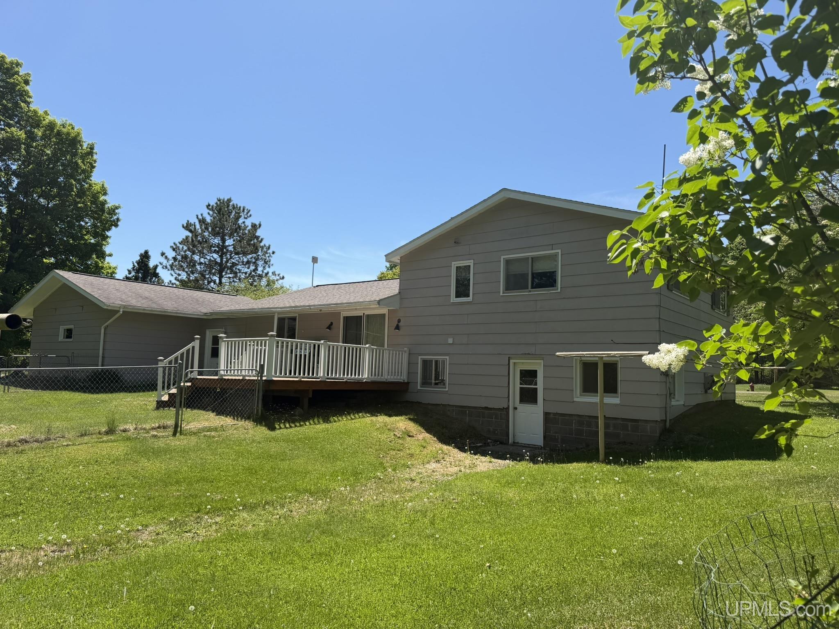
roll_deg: -1.5
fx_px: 582
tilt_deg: +4.3
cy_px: 314
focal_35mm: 24
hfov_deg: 71.6
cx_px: 420
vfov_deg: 56.8
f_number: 1.78
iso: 80
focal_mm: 6.76
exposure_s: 1/4167
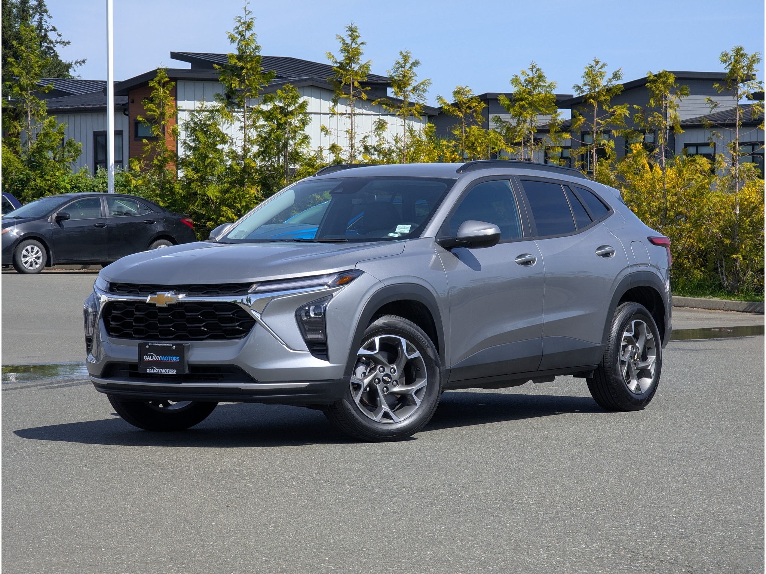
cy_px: 287
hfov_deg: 18.5
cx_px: 383
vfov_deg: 14.0
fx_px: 2346
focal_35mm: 106
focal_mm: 19
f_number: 3.5
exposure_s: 1/713
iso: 45
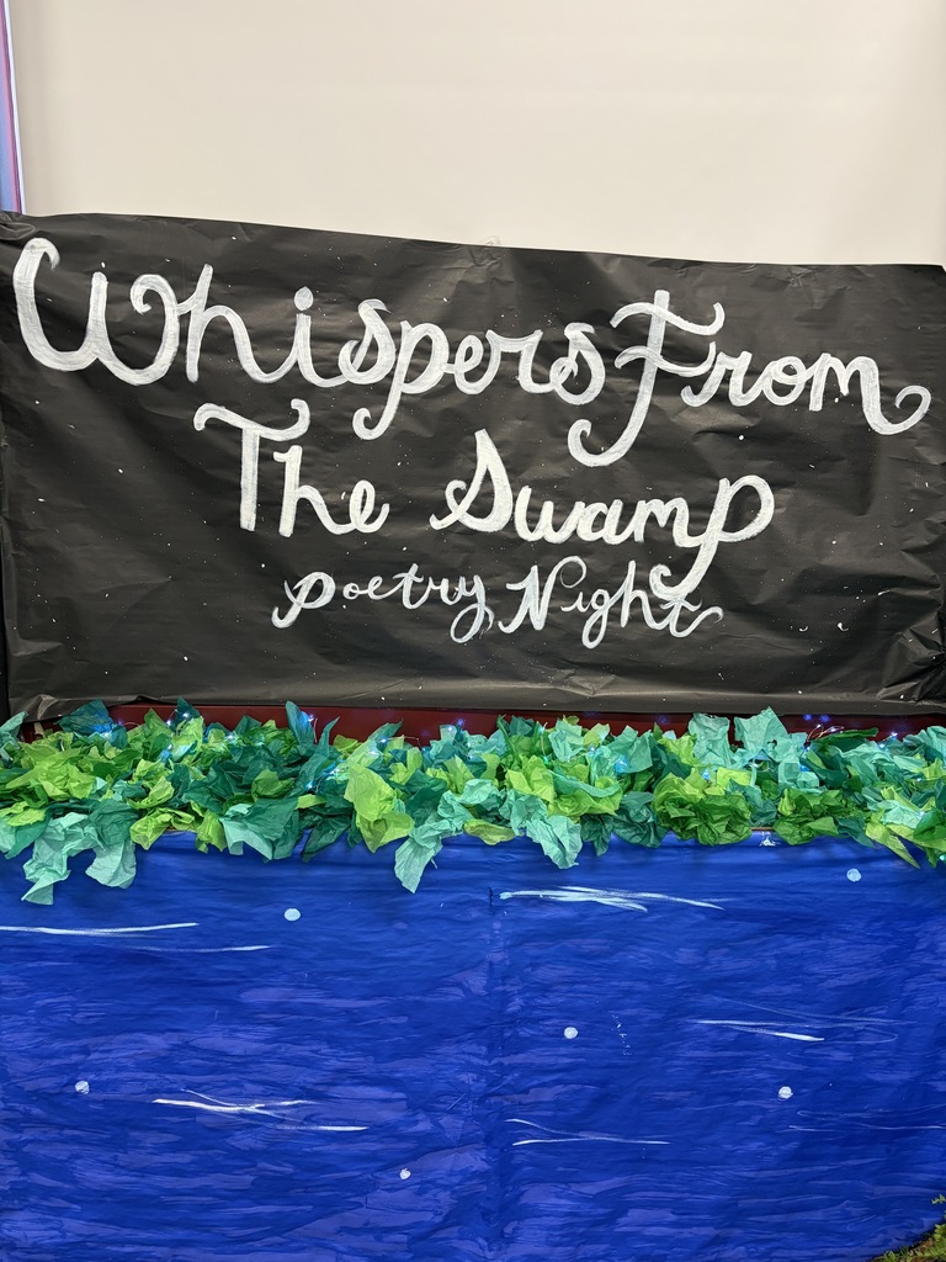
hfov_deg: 53.1
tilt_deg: -12.5
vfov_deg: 67.3
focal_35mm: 26
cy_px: 631
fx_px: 947
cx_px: 473
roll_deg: -1.6
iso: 200
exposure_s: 1/60
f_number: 1.6
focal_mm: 5.96
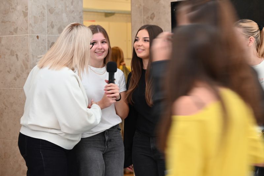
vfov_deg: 14.4
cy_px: 88
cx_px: 132
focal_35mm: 95
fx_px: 697
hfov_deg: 21.5
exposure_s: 1/30
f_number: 6.3
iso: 1600
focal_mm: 95
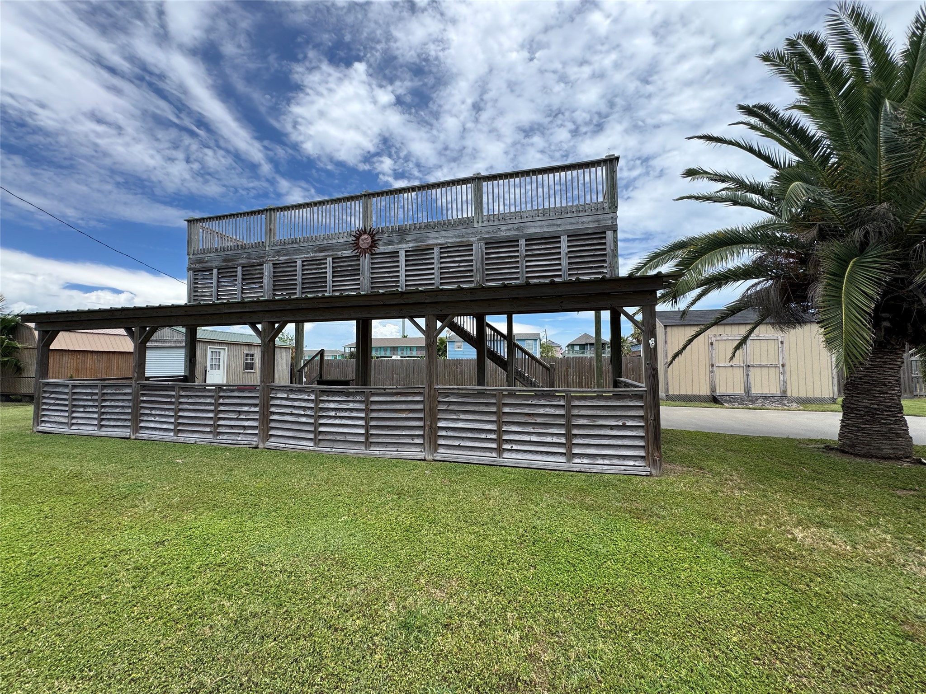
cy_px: 347
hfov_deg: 102.1
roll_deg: -1.0
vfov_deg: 85.7
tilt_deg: +3.3
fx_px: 375
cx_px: 463
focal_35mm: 14
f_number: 2.2
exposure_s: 1/1143
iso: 50
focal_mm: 2.22
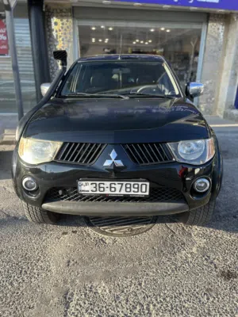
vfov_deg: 67.3
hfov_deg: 53.1
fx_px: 238
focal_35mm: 26
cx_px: 119
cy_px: 158
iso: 50
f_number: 1.5
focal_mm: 5.7
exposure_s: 1/541
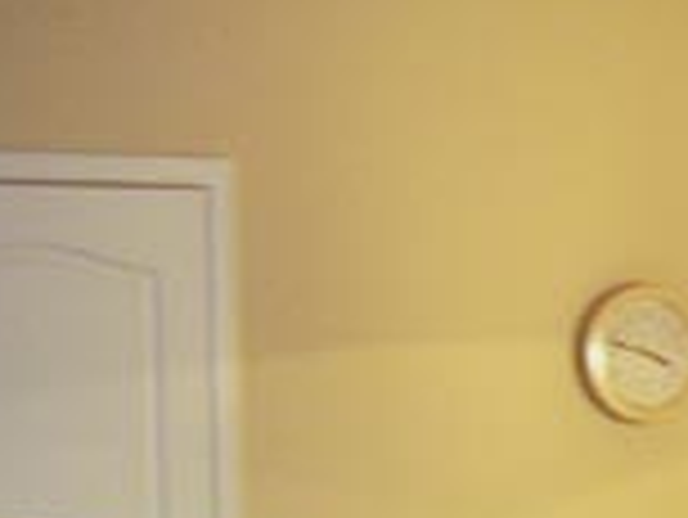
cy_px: 640
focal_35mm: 134
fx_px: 2665
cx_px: 1273
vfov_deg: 10.9
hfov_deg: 13.2
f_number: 2.9
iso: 160
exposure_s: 1/30
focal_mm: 5.7
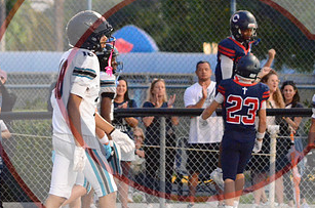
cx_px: 193
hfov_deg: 3.5
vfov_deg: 2.3
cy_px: 91
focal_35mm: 596
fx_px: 5202
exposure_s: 1/320
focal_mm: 210
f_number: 5.3
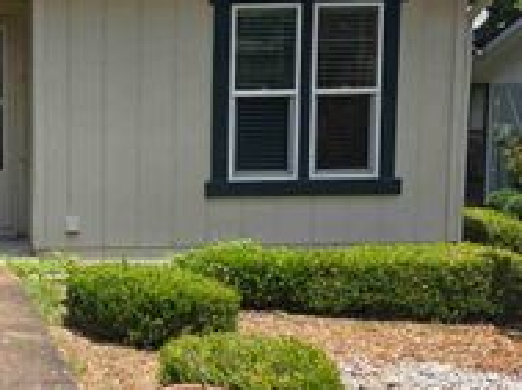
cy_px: 203
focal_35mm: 61
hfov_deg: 29.3
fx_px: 918
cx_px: -19
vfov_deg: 23.9
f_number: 1.7
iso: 80
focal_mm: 6.3
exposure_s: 1/4434
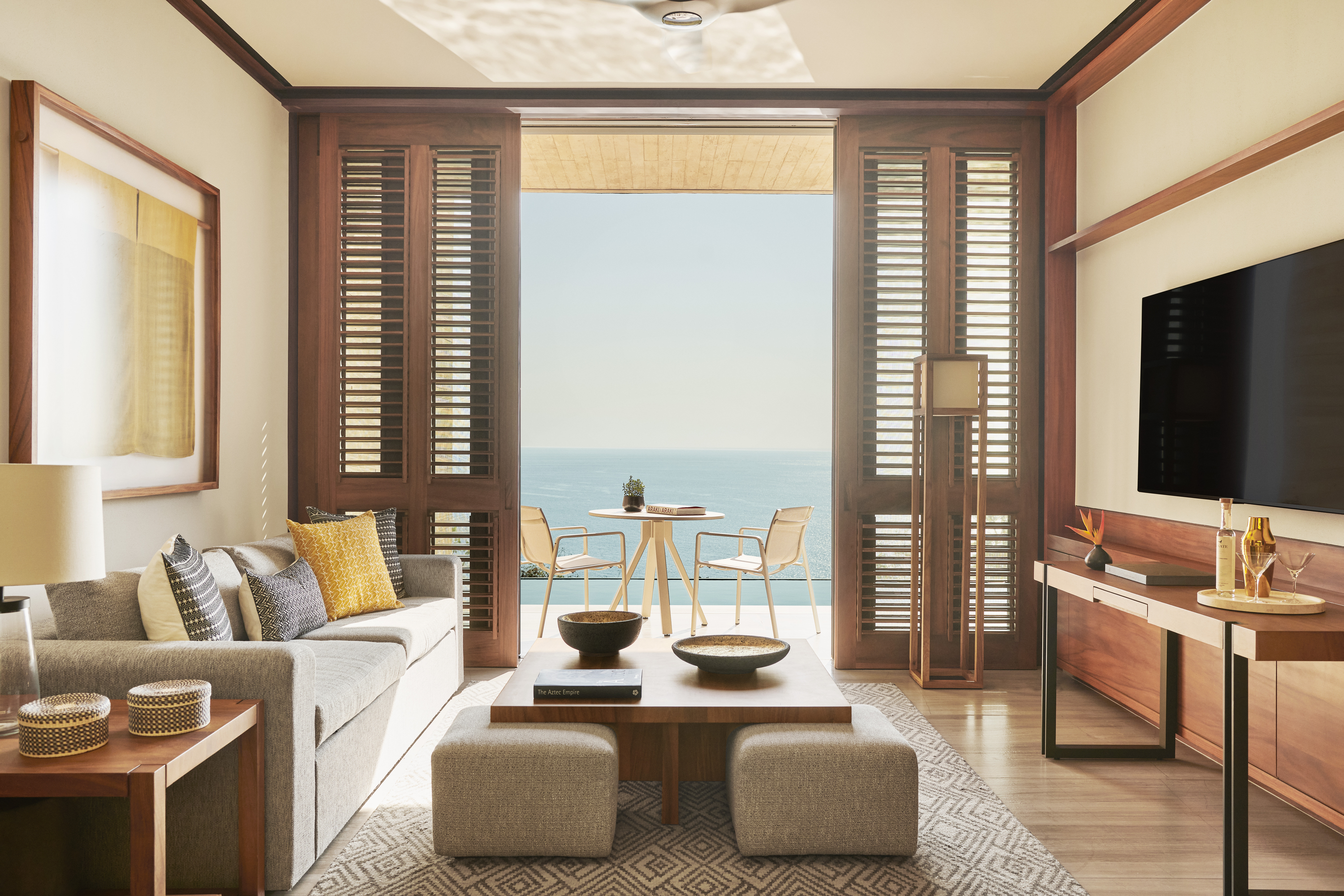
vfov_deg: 46.4
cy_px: 448
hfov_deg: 65.5
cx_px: 672
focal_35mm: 28
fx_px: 1045
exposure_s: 1/160
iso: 400
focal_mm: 28
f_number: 5.6
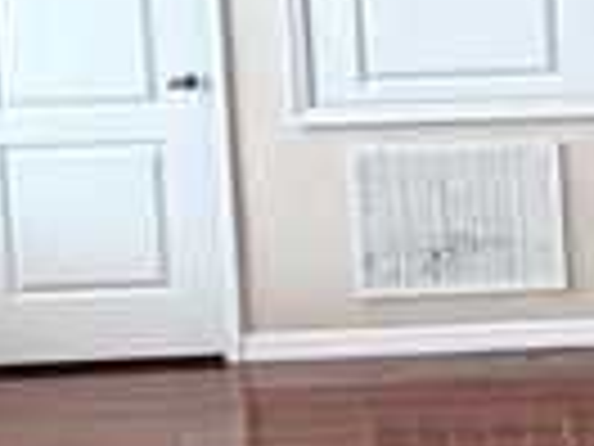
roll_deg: +0.6
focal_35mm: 75
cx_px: 1321
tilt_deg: -2.8
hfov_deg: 16.3
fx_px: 1287
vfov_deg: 18.9
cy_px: -36
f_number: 2.2
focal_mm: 2.22
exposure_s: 1/120
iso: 250
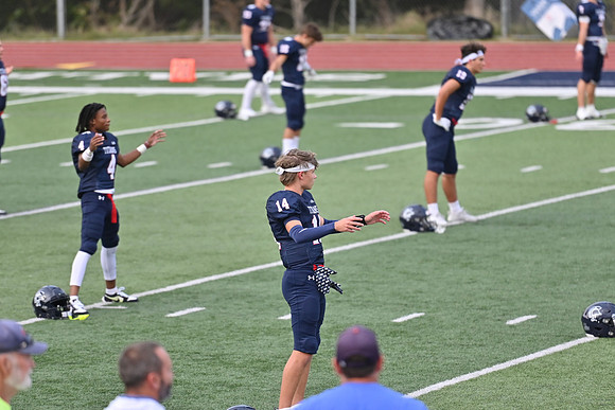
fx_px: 5126
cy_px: 205
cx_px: 308
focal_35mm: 300
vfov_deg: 4.6
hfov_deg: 6.9
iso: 400
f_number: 3.5
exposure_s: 1/1600
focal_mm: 200
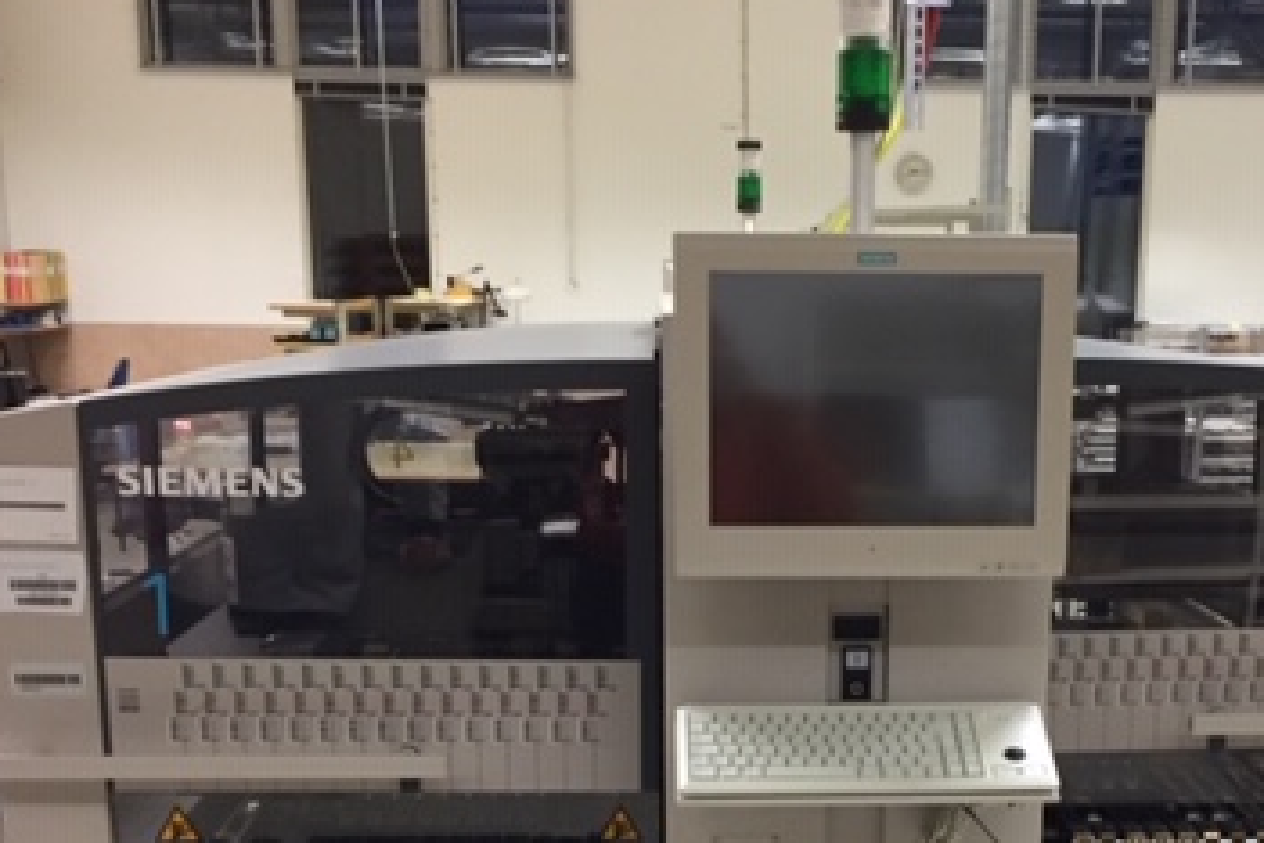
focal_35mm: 55
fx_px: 1931
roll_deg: -0.6
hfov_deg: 36.0
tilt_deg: -14.0
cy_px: 818
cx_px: 803
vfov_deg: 23.7
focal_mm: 4.15
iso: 200
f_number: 2.2
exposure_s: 1/33
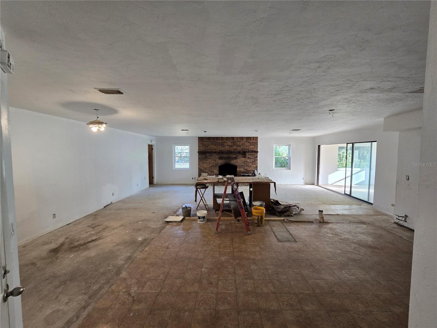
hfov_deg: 106.2
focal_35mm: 13
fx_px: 164
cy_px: 164
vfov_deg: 89.9
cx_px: 218
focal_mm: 2.2
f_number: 2.2
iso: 160
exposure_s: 1/60
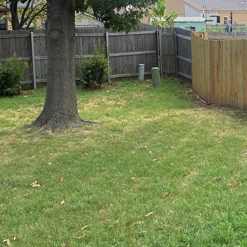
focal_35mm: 70
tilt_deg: -1.2
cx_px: 216
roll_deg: +1.5
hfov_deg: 24.1
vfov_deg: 24.4
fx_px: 565
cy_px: 68
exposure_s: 1/965
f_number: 1.8
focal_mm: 4.25
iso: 32
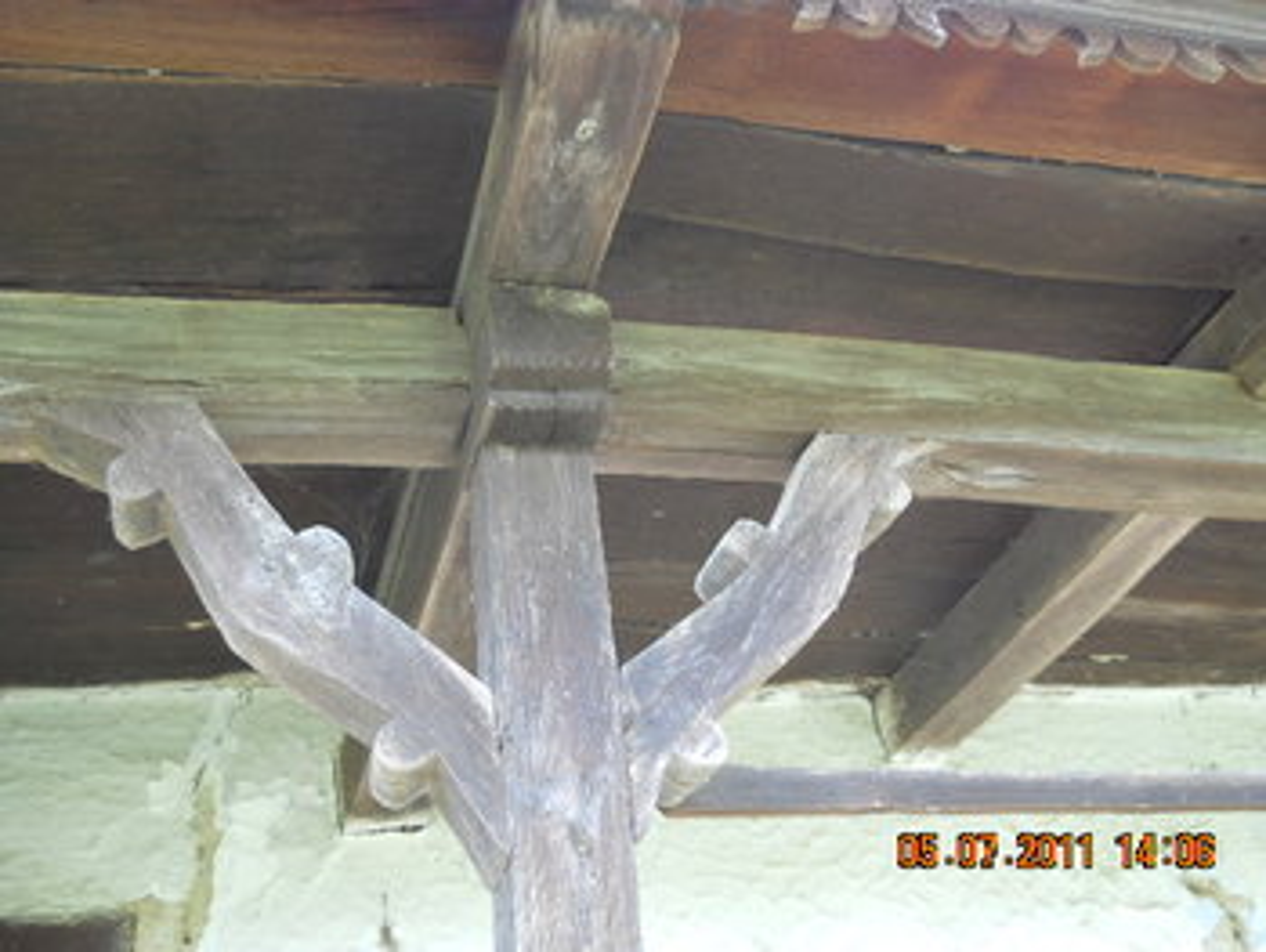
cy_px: 476
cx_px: 633
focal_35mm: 41
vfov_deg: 35.2
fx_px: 1501
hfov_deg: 45.7
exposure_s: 1/30
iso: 125
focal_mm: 6.72
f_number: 3.1
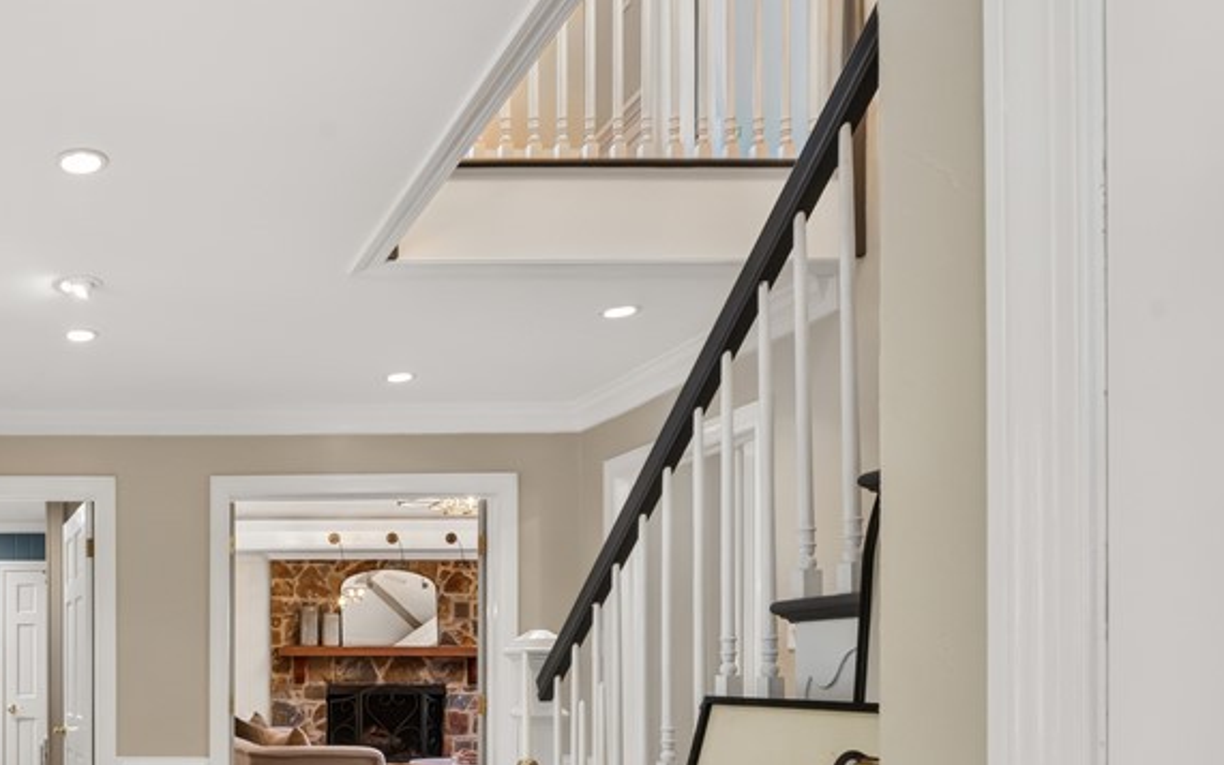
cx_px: 78
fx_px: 1034
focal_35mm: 31
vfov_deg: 37.7
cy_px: 702
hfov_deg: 52.3
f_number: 9
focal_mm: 16
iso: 640
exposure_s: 1/2
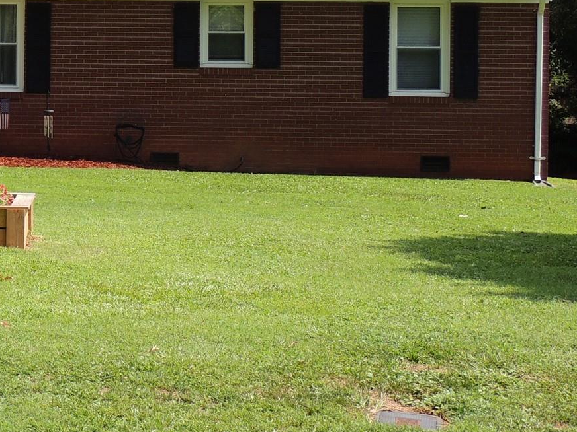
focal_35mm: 101
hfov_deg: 18.7
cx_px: -46
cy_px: 55
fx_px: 1684
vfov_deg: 14.5
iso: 100
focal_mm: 7.6
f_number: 3.4
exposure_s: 1/800
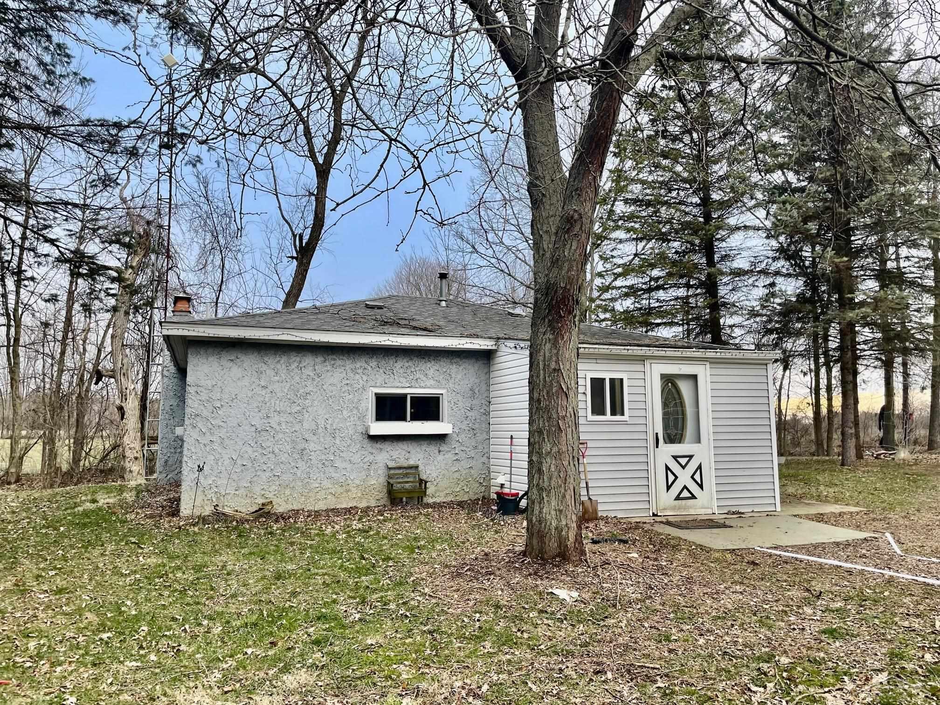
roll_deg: +0.5
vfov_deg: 53.1
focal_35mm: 26
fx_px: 706
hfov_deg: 67.3
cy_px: 352
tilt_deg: +7.3
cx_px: 470
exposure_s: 1/121
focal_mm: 4.2
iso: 50
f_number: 1.6
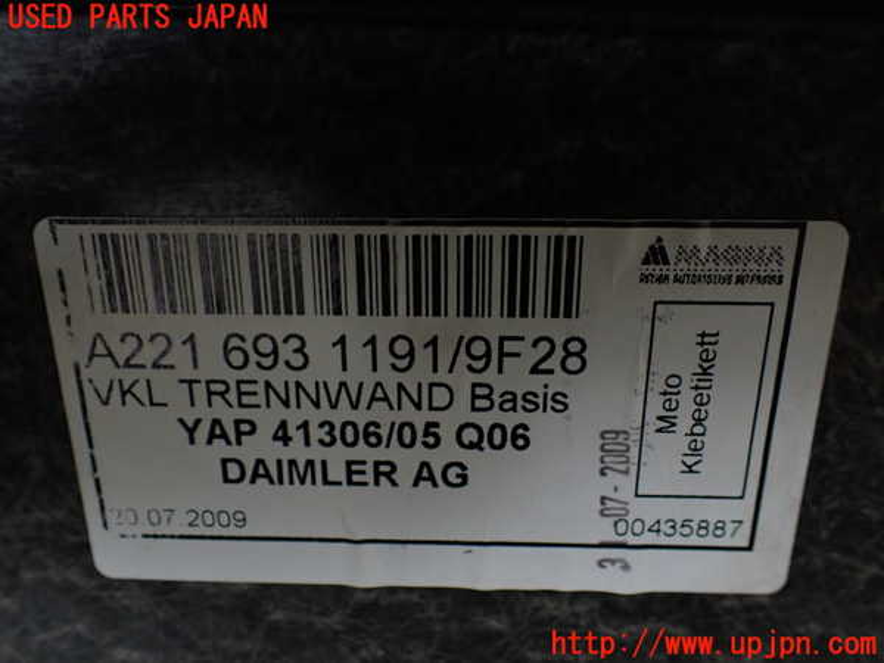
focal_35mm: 30
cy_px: 332
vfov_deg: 46.8
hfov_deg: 60.0
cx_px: 442
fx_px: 766
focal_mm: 5.4
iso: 200
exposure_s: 1/125
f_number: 2.3
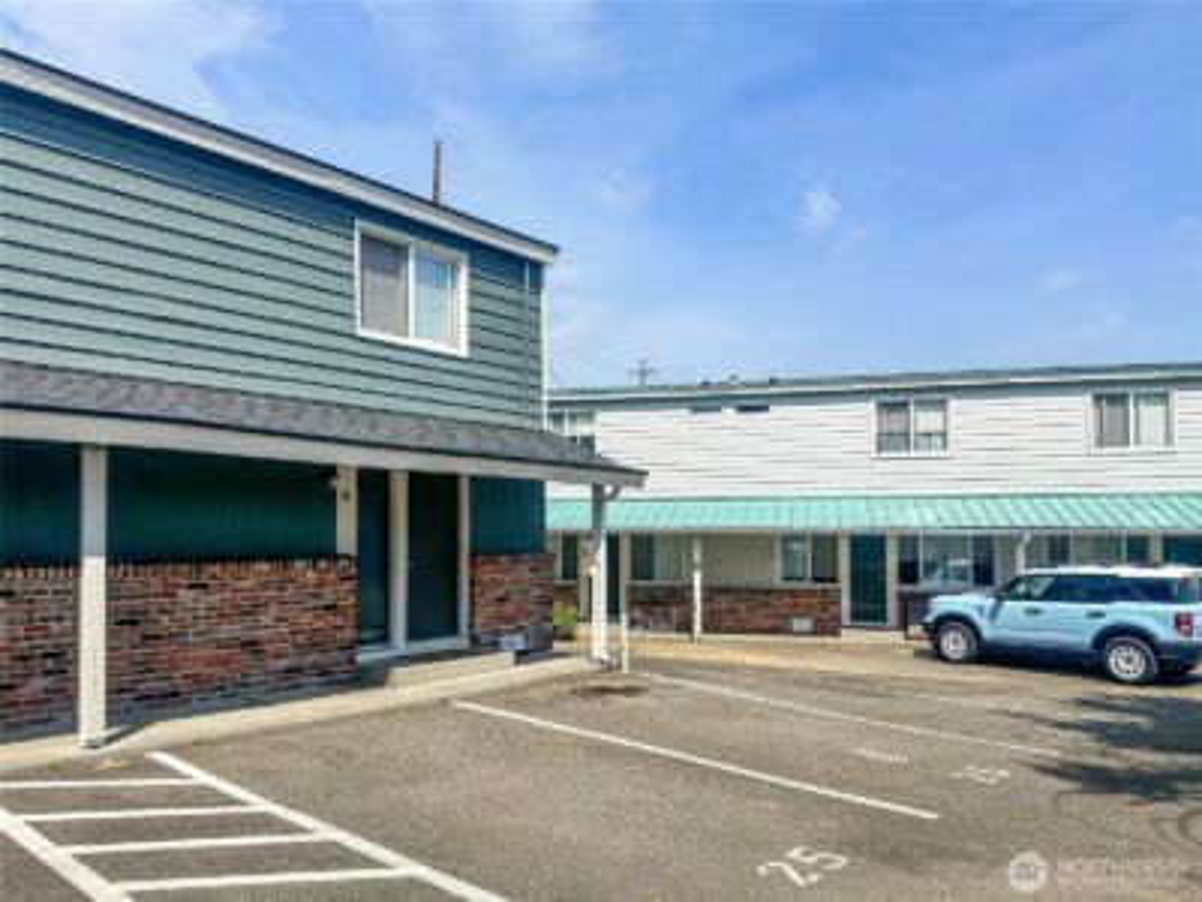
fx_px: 833
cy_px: 451
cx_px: 601
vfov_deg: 56.8
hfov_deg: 71.6
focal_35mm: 24
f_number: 1.8
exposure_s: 1/7000
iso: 80
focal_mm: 6.86
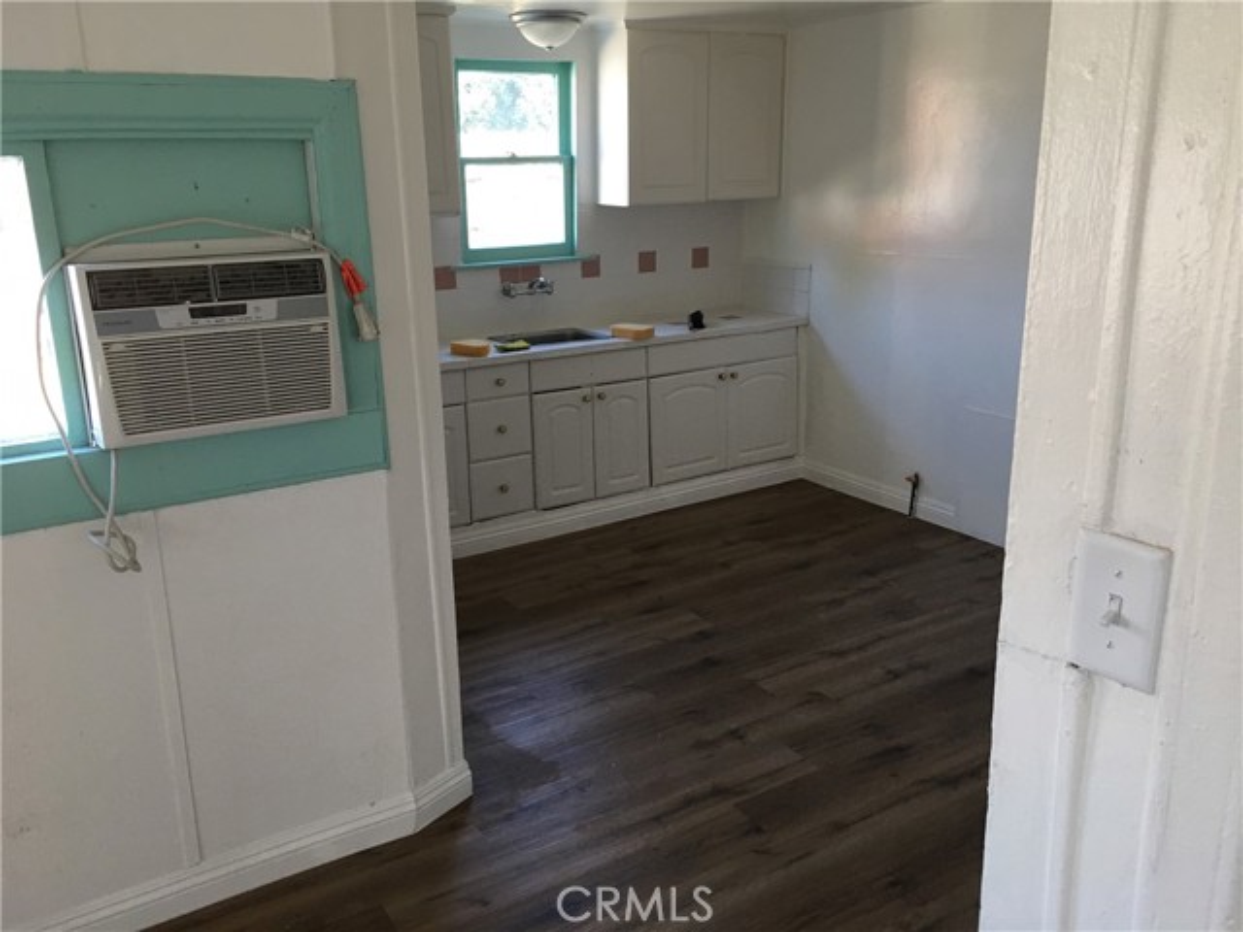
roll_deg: +1.3
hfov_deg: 61.7
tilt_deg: -16.2
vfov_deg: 48.2
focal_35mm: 29
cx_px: 622
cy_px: 466
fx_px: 1041
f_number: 2.2
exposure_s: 1/30
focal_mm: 4.15
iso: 40
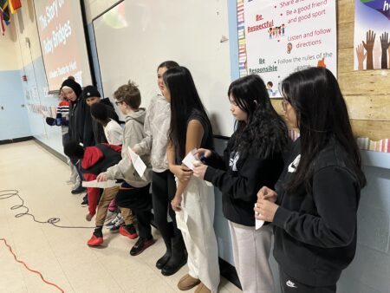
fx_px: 293
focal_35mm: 26
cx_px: 195
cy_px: 146
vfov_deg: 53.1
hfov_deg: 67.3
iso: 400
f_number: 1.6
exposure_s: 1/40
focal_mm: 5.1
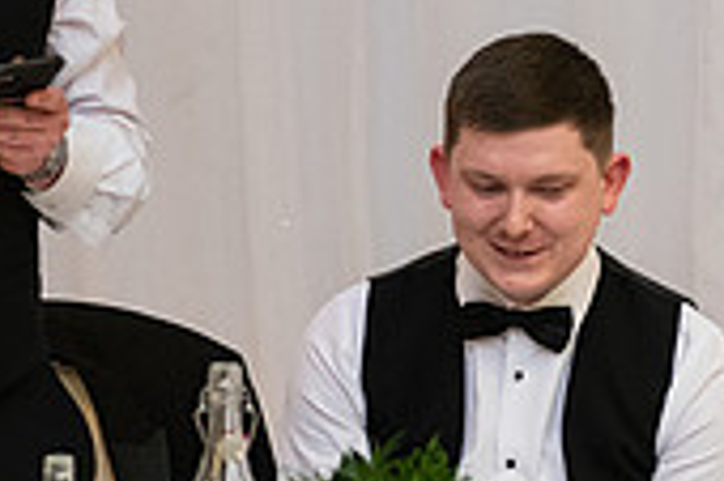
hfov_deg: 8.6
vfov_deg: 5.7
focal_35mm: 239
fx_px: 4802
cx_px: 379
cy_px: 104
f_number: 3.5
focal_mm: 70
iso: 1250
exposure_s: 1/160
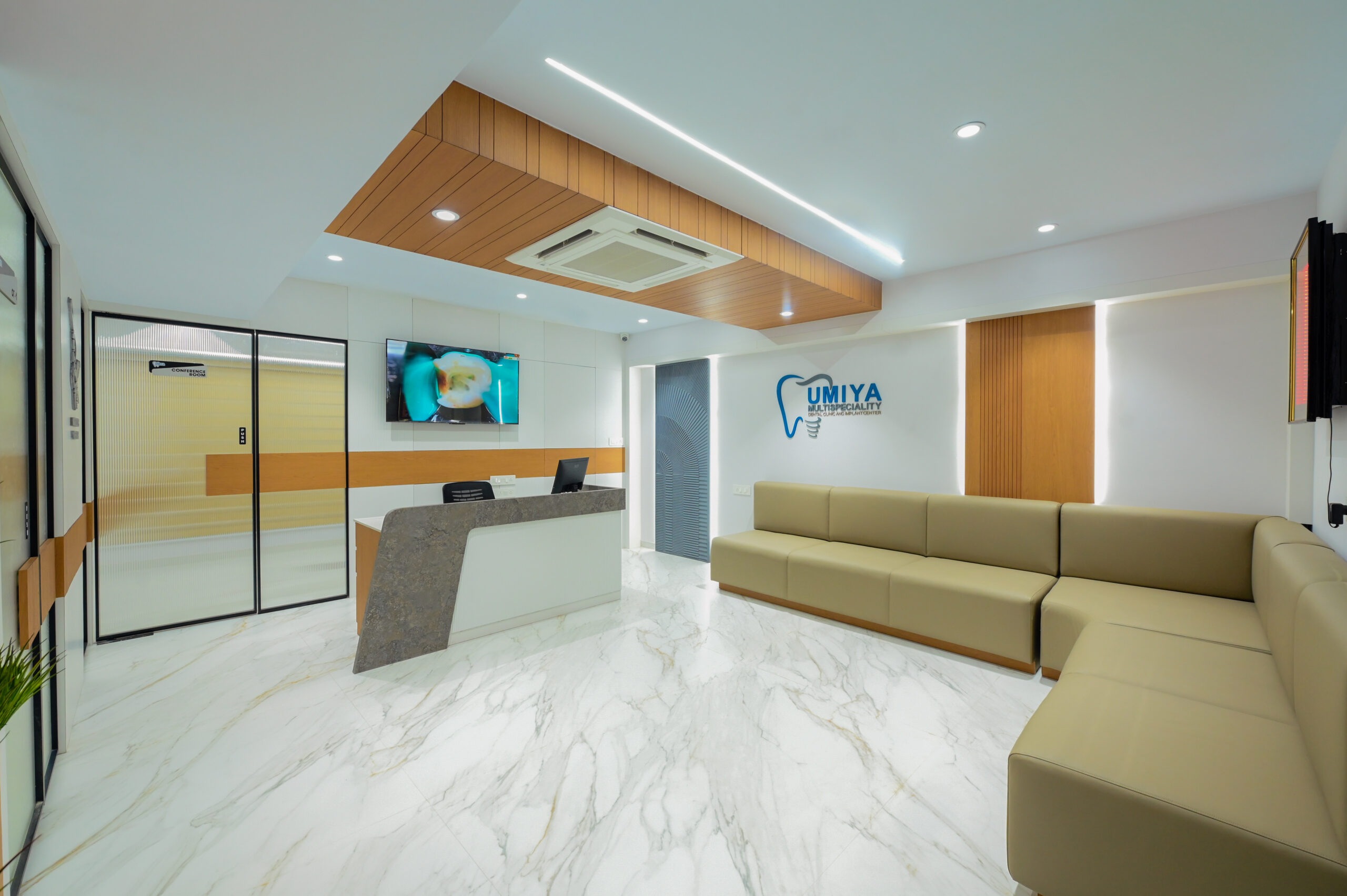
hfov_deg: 104.3
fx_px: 523
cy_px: 448
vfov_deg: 81.1
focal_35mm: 14
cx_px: 674
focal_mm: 14
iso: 2000
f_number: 6.3
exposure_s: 1/80
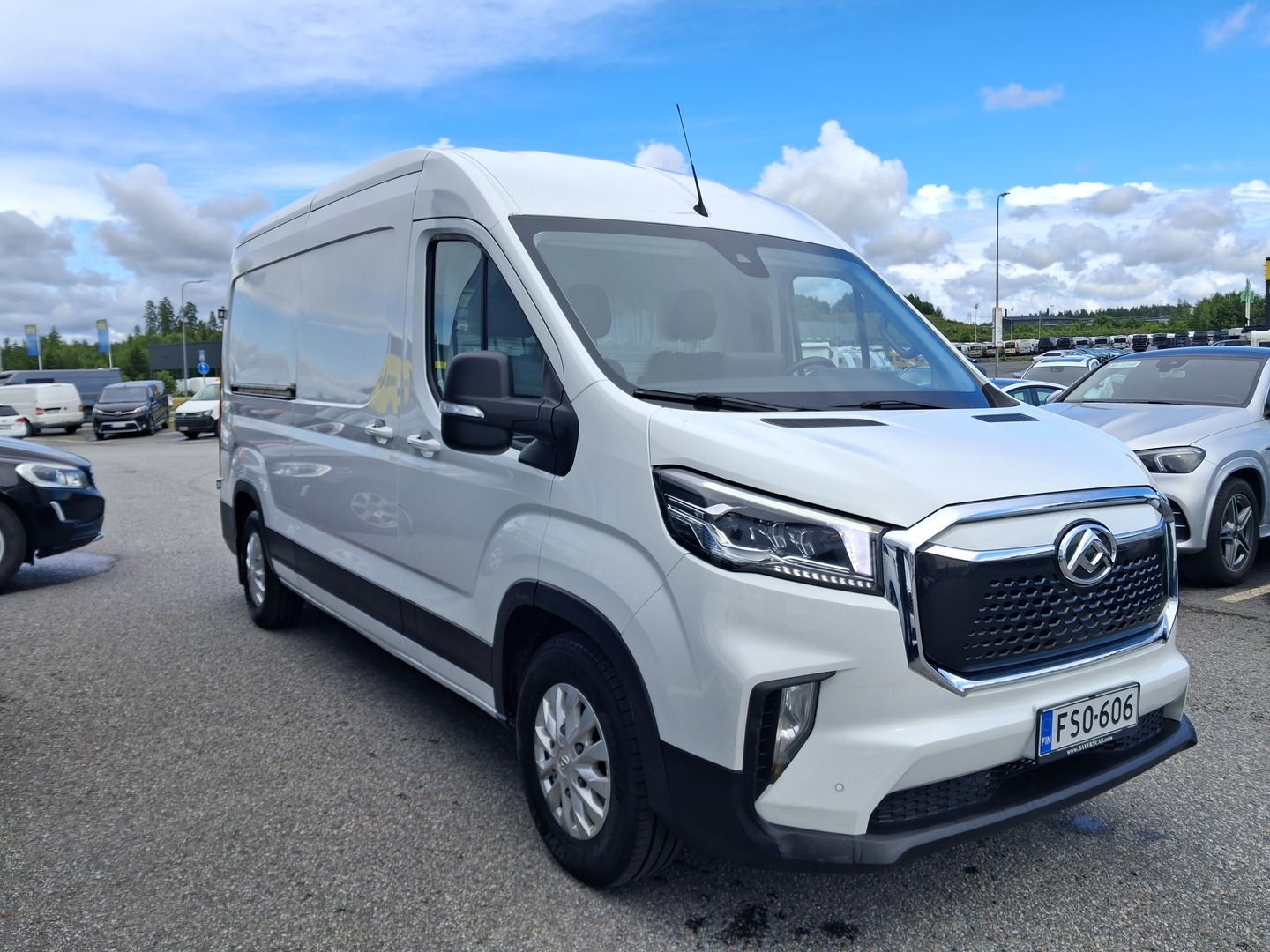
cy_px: 476
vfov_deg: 51.4
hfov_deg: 65.3
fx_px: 991
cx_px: 635
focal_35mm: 27
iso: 25
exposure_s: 1/478
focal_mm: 4
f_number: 1.8
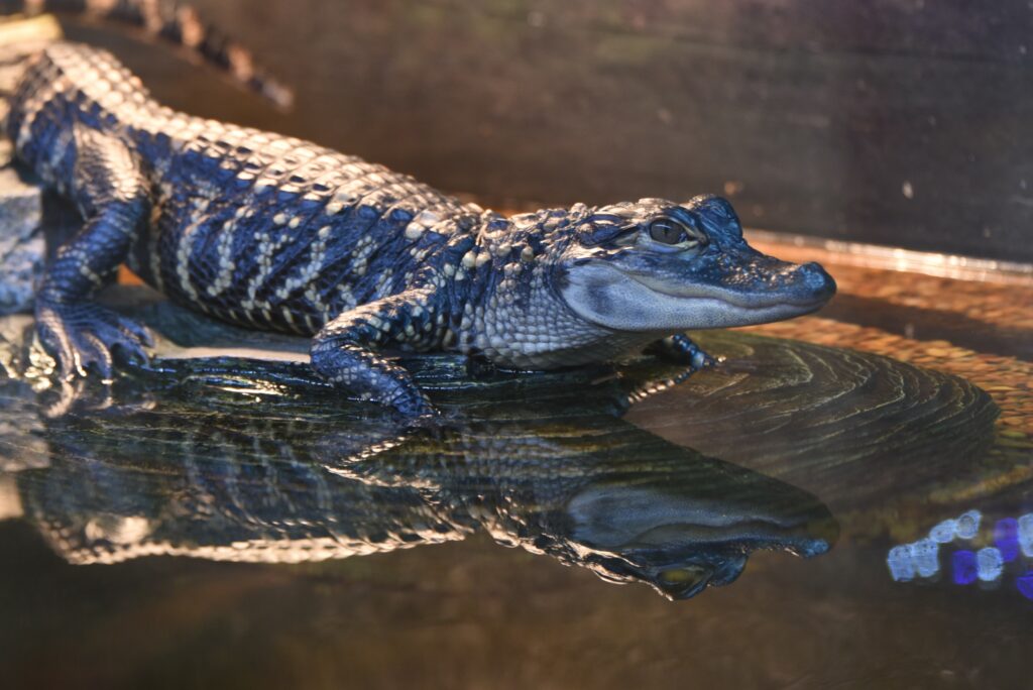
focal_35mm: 125
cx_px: 516
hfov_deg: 16.4
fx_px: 3589
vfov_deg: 11.0
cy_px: 345
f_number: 5.6
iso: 640
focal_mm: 125
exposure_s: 1/60
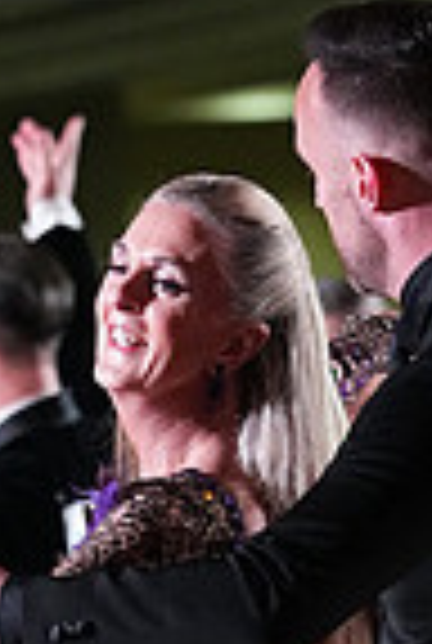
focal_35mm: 704
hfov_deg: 2.0
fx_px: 12610
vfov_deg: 2.9
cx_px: 223
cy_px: 811
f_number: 5
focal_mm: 174
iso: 8000
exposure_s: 1/400
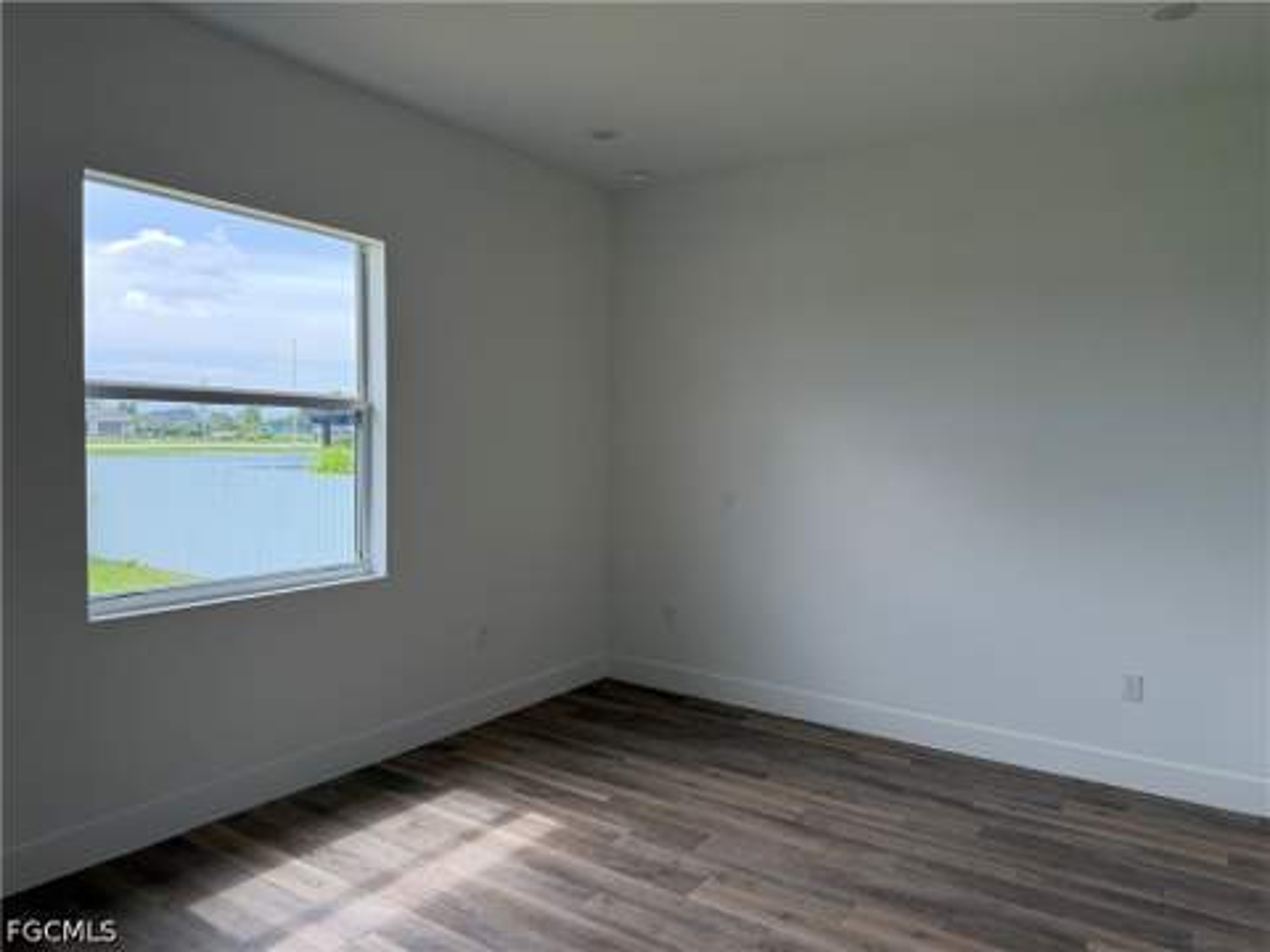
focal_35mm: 24
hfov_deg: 71.6
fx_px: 881
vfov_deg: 56.8
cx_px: 635
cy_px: 476
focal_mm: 6.76
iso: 80
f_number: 1.78
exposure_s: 1/173
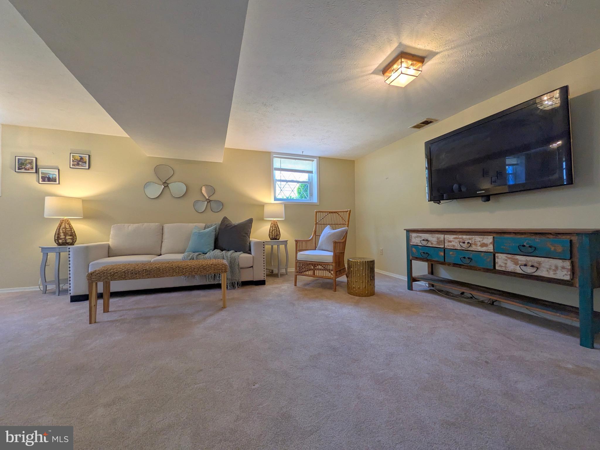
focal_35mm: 14
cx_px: 300
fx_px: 243
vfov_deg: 85.7
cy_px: 225
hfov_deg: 102.1
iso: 104
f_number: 2.2
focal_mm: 1.85
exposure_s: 1/60
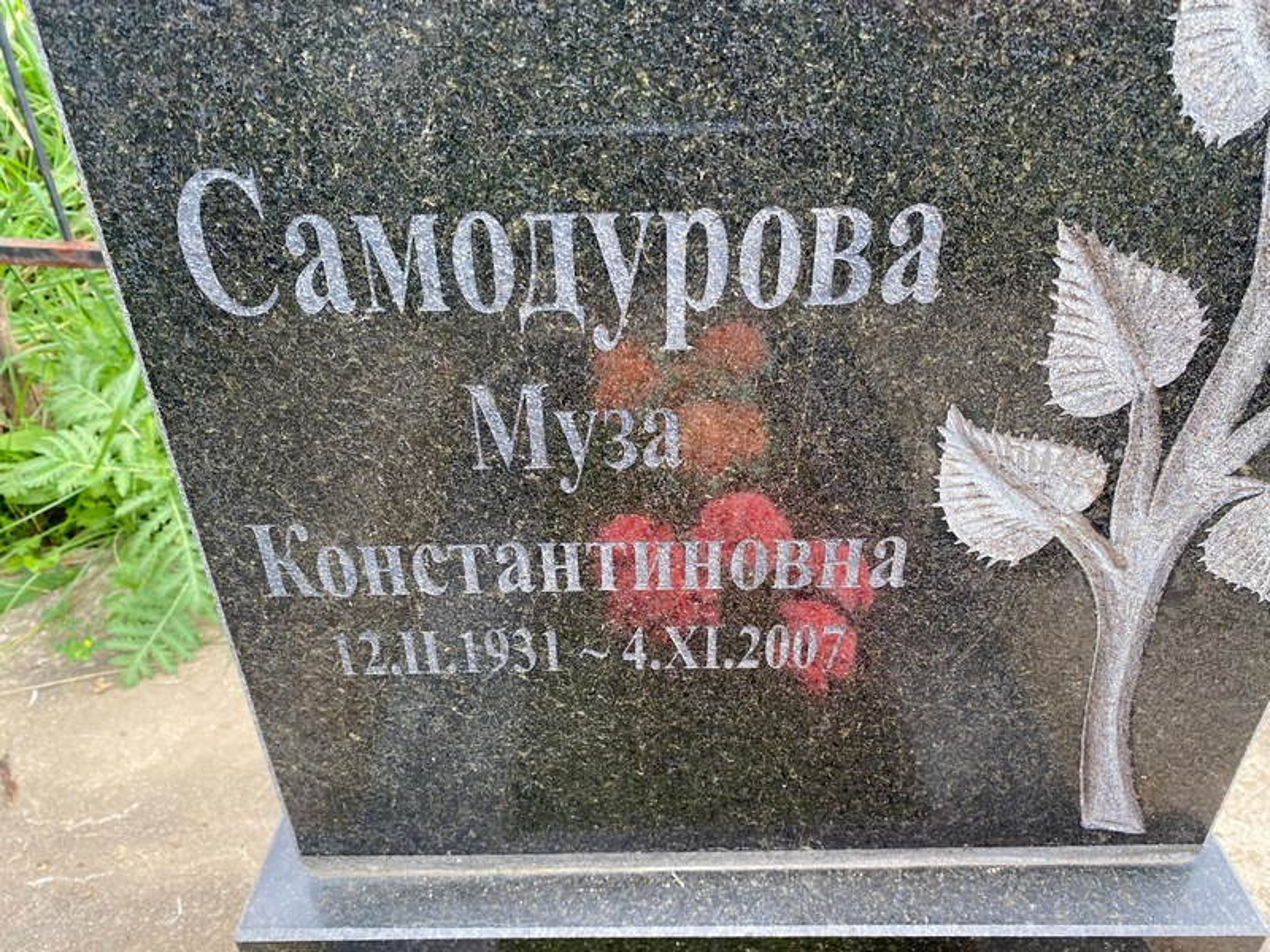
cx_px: 635
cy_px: 476
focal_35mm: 26
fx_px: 954
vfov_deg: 53.1
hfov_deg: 67.3
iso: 32
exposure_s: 1/123
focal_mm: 4.25
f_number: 1.8
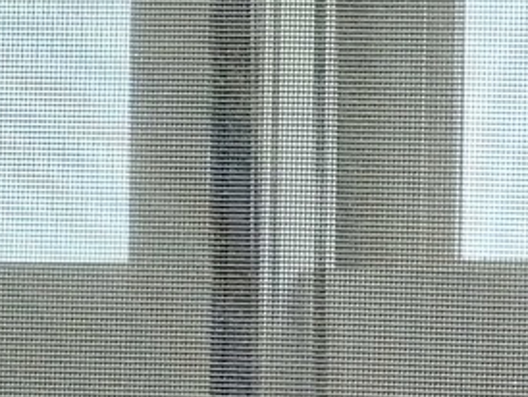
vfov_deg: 8.5
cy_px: 912
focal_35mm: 161
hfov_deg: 10.0
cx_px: 1455
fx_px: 2458
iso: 125
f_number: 1.8
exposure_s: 1/100
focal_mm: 5.54
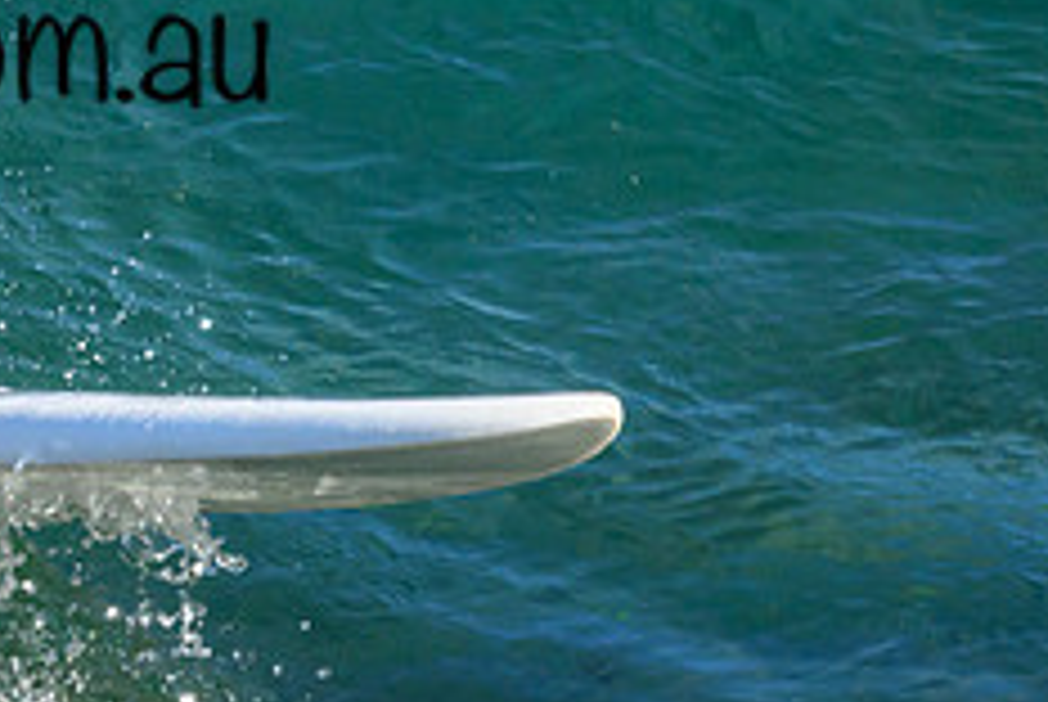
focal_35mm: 2572
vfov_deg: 0.5
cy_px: -258
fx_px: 74967
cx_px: -46
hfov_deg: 0.8
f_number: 6.3
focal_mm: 800
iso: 900
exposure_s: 1/2000
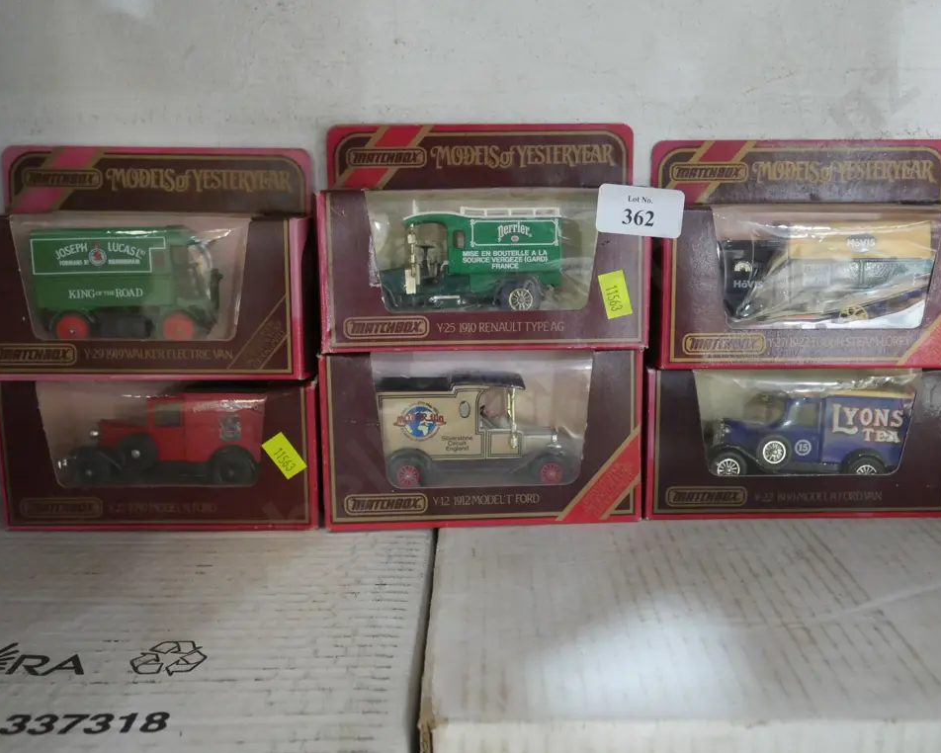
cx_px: 503
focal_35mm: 42
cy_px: 378
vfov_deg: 35.7
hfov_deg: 43.8
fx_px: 1170
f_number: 4.4
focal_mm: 20
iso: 3200
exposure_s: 1/50
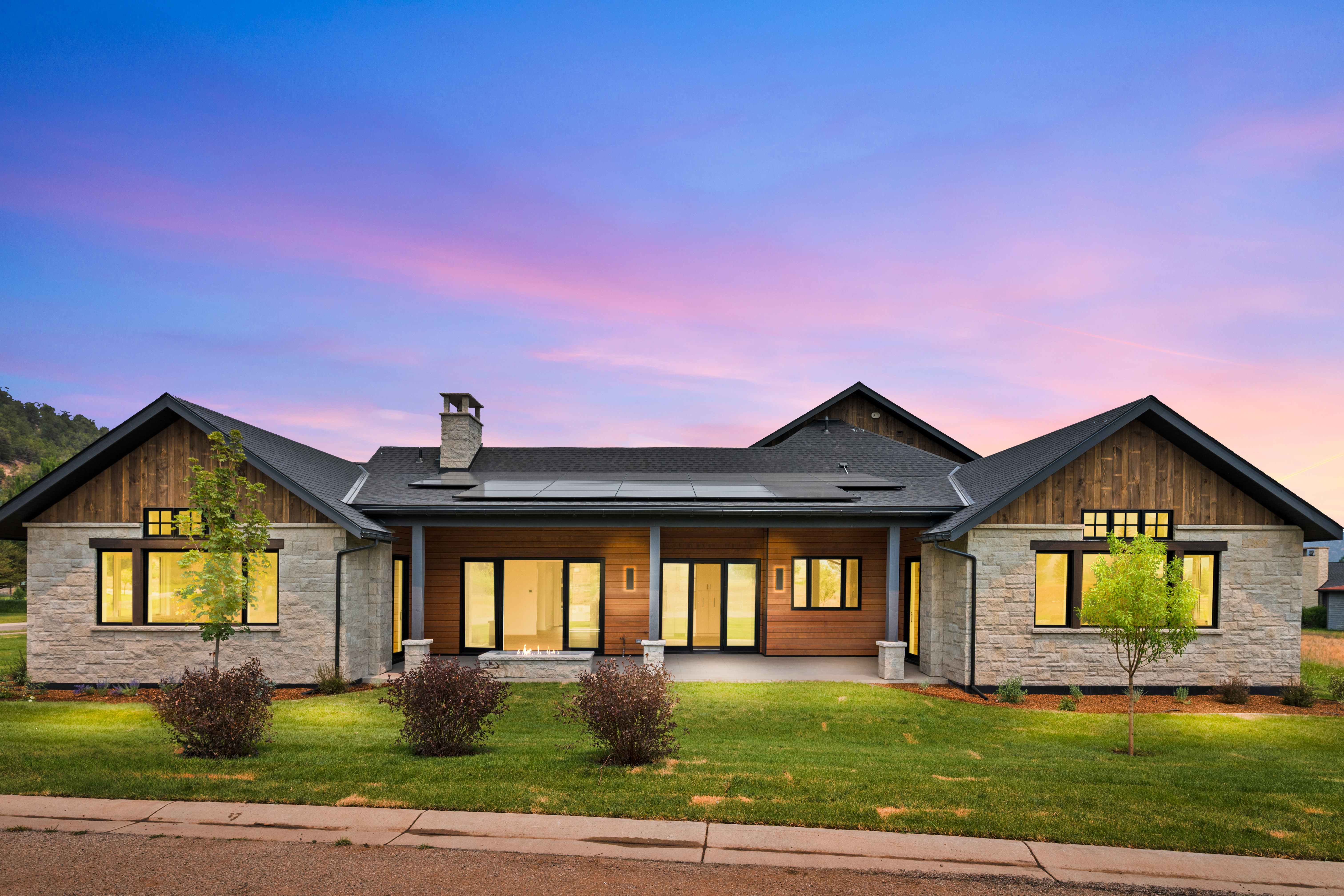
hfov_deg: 93.3
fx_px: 635
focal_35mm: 17
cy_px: 448
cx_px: 672
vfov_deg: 70.4
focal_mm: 17
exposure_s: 1/160
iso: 640
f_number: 7.1
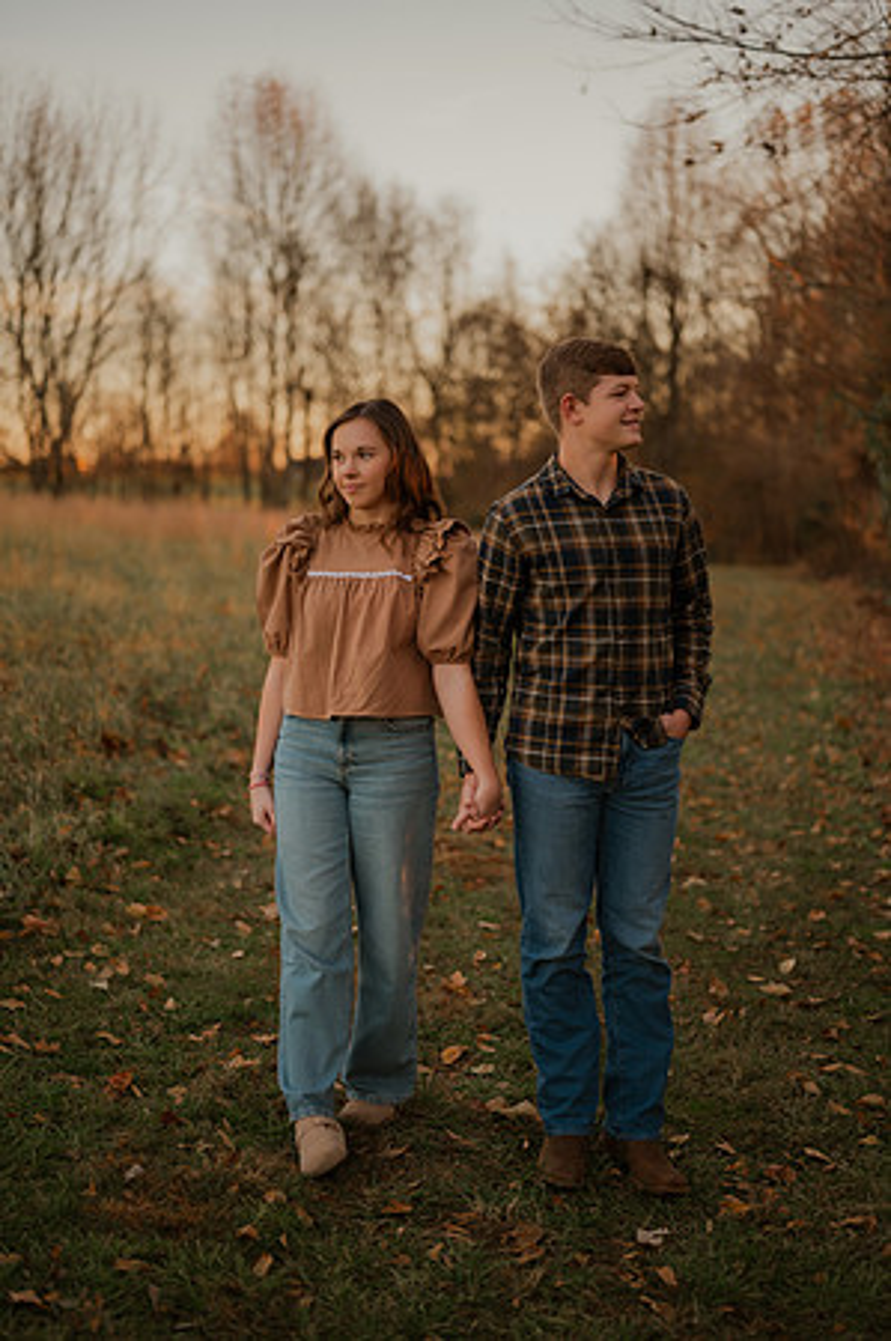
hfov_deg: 26.9
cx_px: 446
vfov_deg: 39.6
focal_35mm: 50
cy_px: 670
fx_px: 1860
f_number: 1.8
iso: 100
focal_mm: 50
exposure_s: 1/125
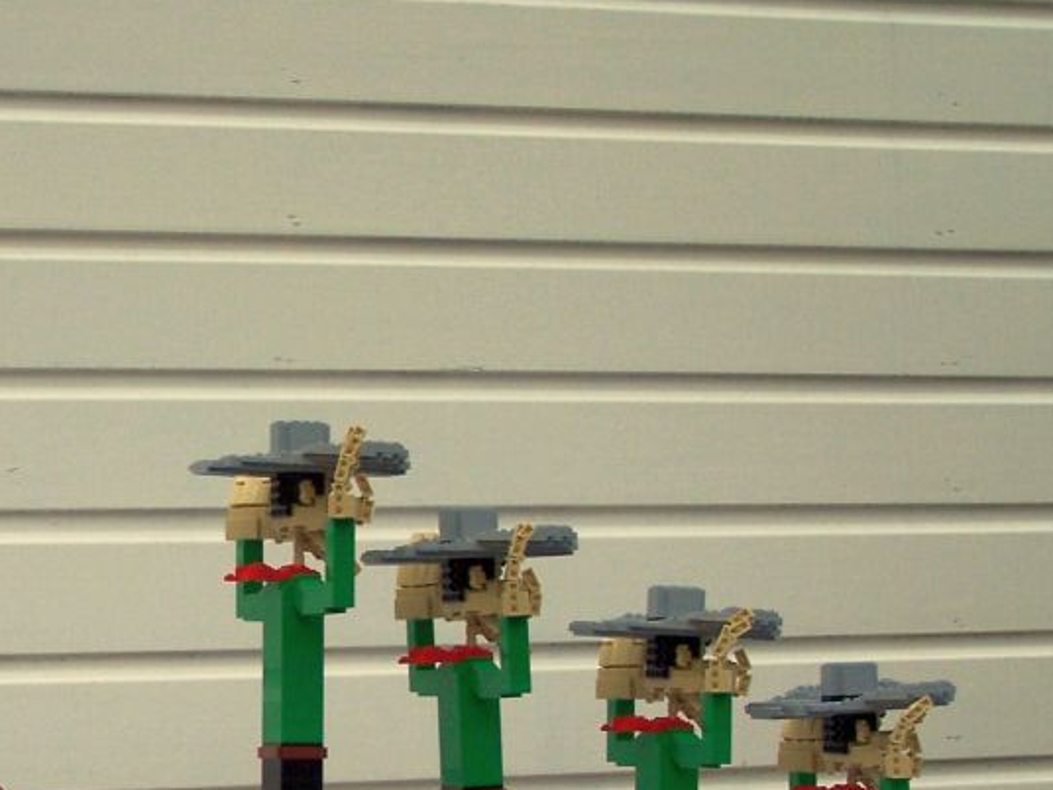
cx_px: 92
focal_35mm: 107
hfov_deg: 18.1
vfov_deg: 13.7
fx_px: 3255
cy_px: 654
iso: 80
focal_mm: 9.3
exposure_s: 1/750
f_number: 3.1
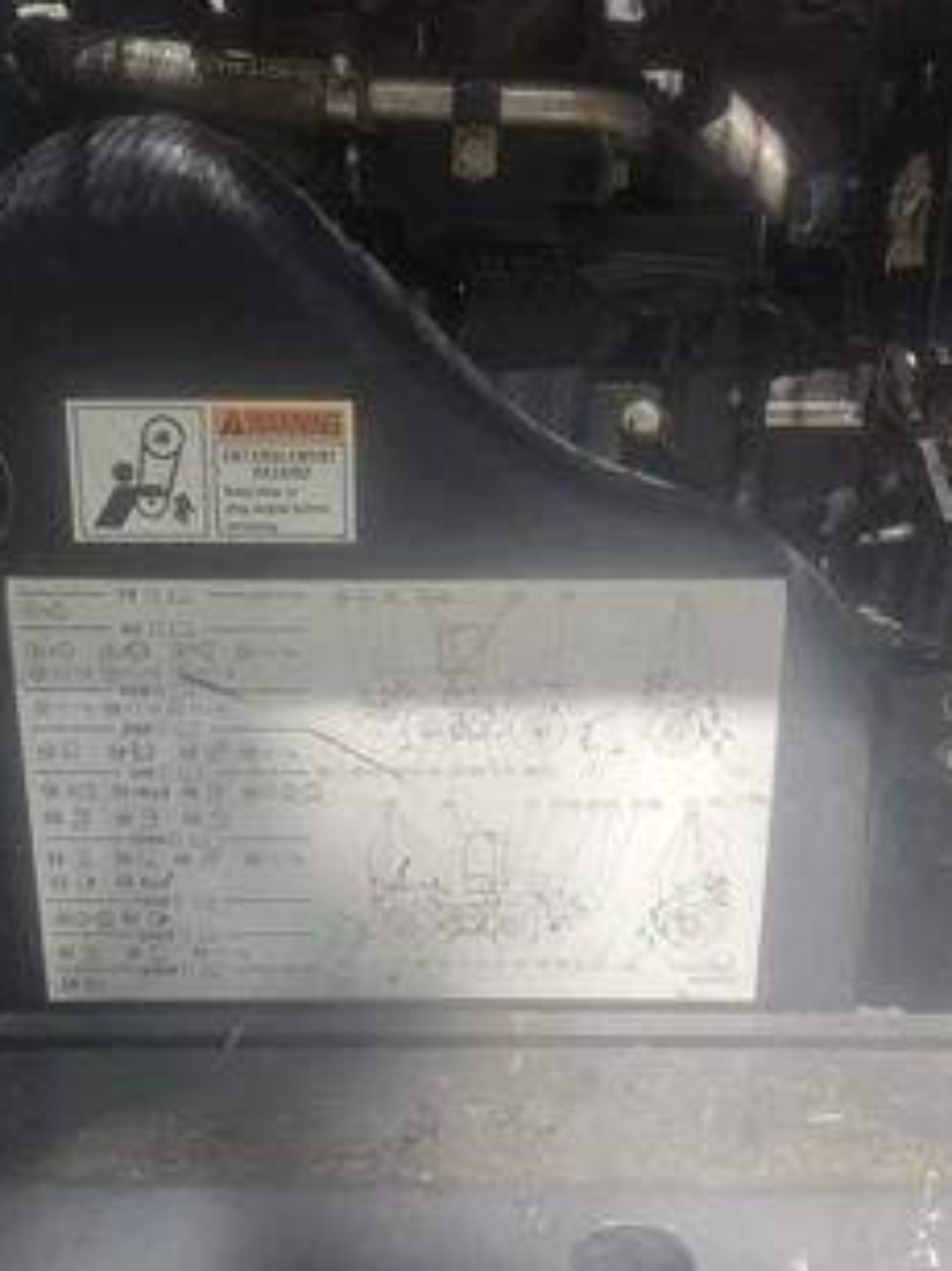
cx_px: 468
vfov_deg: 60.0
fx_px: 1101
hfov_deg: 46.8
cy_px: 646
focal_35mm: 30
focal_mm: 6.3
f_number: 1.7
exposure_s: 1/1350
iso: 80
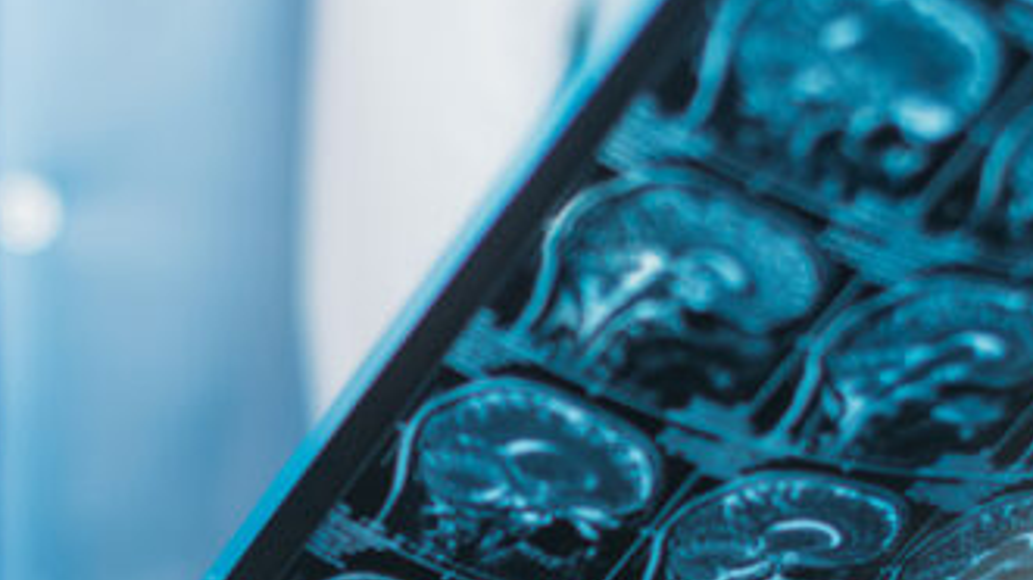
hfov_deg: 13.3
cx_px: 348
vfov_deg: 7.5
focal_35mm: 162
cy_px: 530
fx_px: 4436
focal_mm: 50
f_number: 2
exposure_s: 1/200
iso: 320
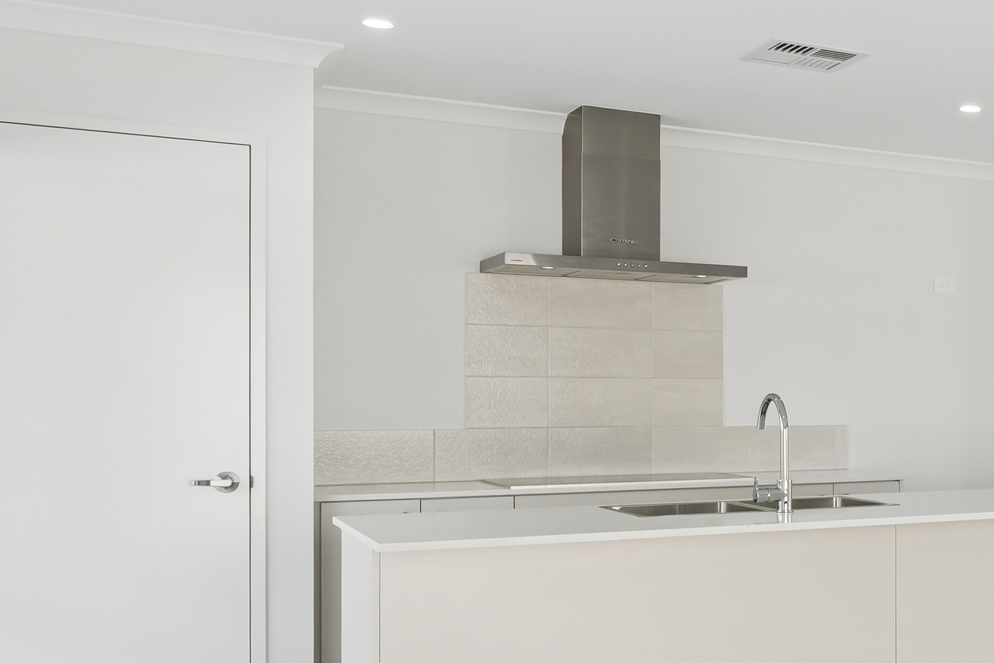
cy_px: 419
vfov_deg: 27.4
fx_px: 1353
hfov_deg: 33.2
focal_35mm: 49
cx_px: 1186
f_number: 8
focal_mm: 16
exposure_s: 1/200
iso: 320
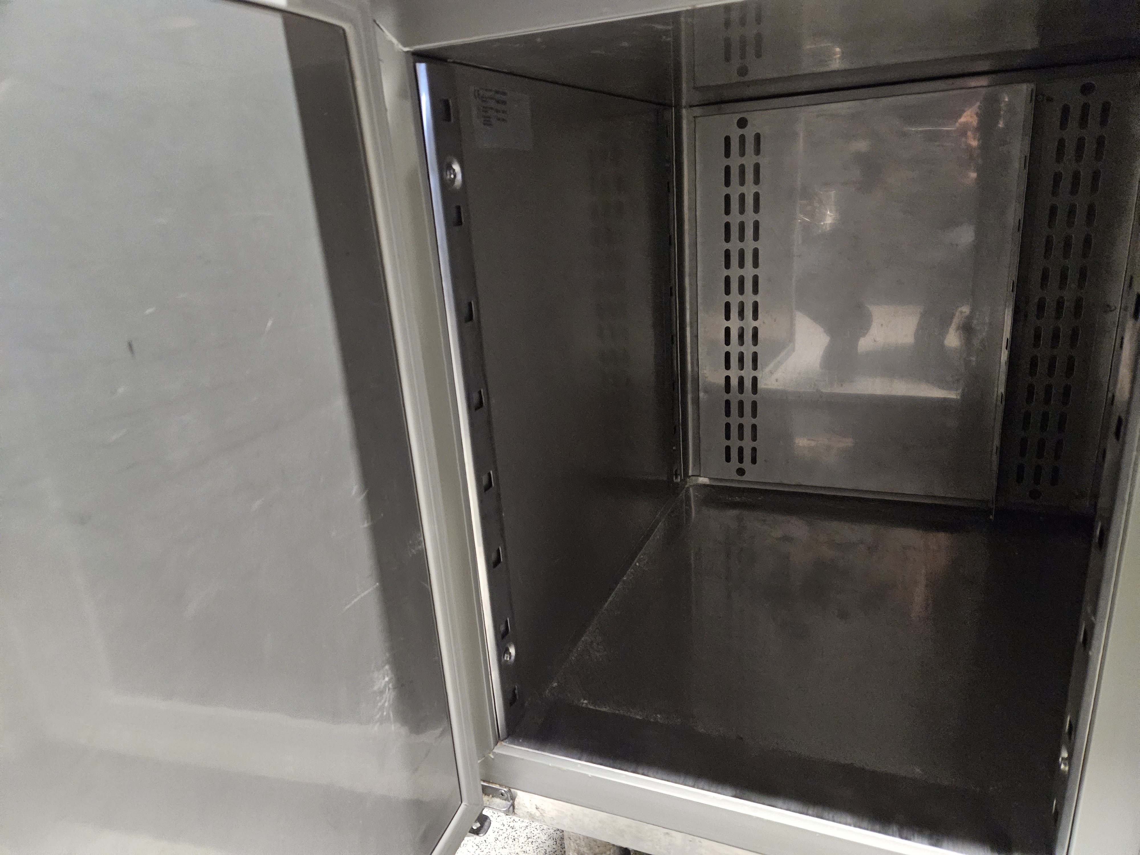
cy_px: 428
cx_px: 570
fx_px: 757
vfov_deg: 58.9
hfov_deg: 73.9
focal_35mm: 23
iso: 2000
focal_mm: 5.4
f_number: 1.8
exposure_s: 1/50
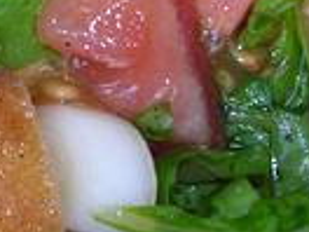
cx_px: -211
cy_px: -211
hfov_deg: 10.8
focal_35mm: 173
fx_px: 1544
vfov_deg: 8.2
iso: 50
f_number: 3.2
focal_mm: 6.3
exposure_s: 1/30
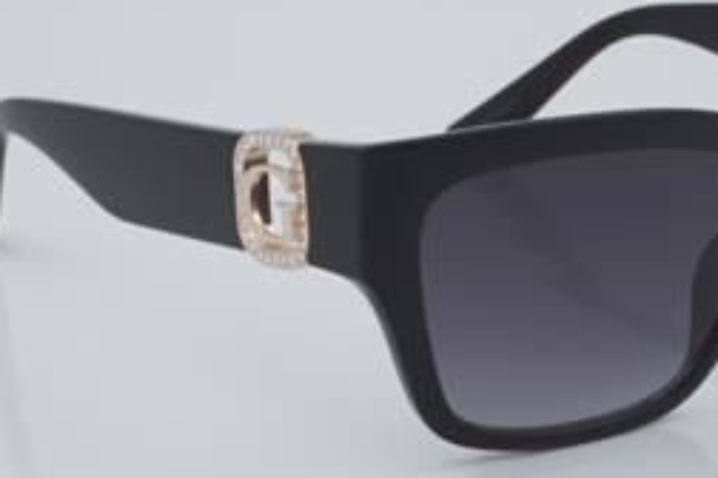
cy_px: 253
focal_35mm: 131
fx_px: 2608
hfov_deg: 15.6
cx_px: 533
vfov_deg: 10.5
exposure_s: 1/4
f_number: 32
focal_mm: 55
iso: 100
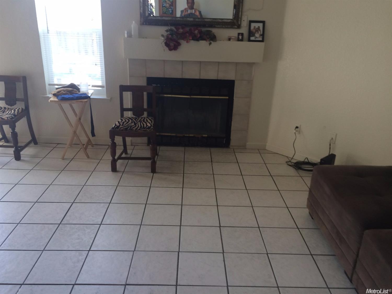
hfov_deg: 61.7
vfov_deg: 48.2
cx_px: 196
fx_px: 328
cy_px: 147
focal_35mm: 29
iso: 50
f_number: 2.2
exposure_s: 1/30
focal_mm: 4.15
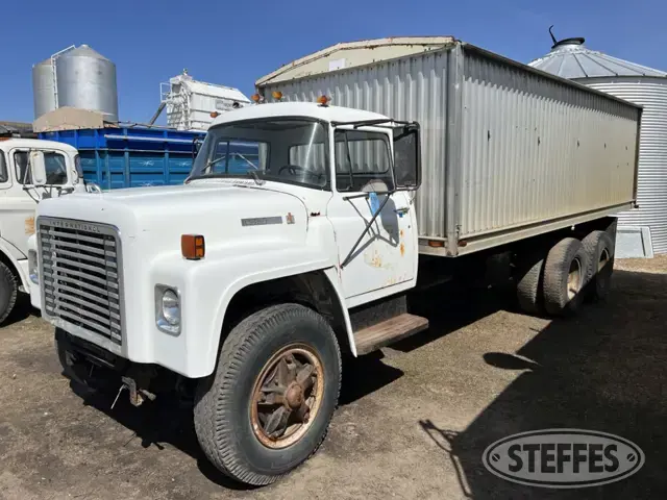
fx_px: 501
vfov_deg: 53.1
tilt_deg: -5.4
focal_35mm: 26
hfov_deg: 67.3
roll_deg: +1.9
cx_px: 334
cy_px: 250
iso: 50
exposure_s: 1/8696
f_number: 1.5
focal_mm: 5.7
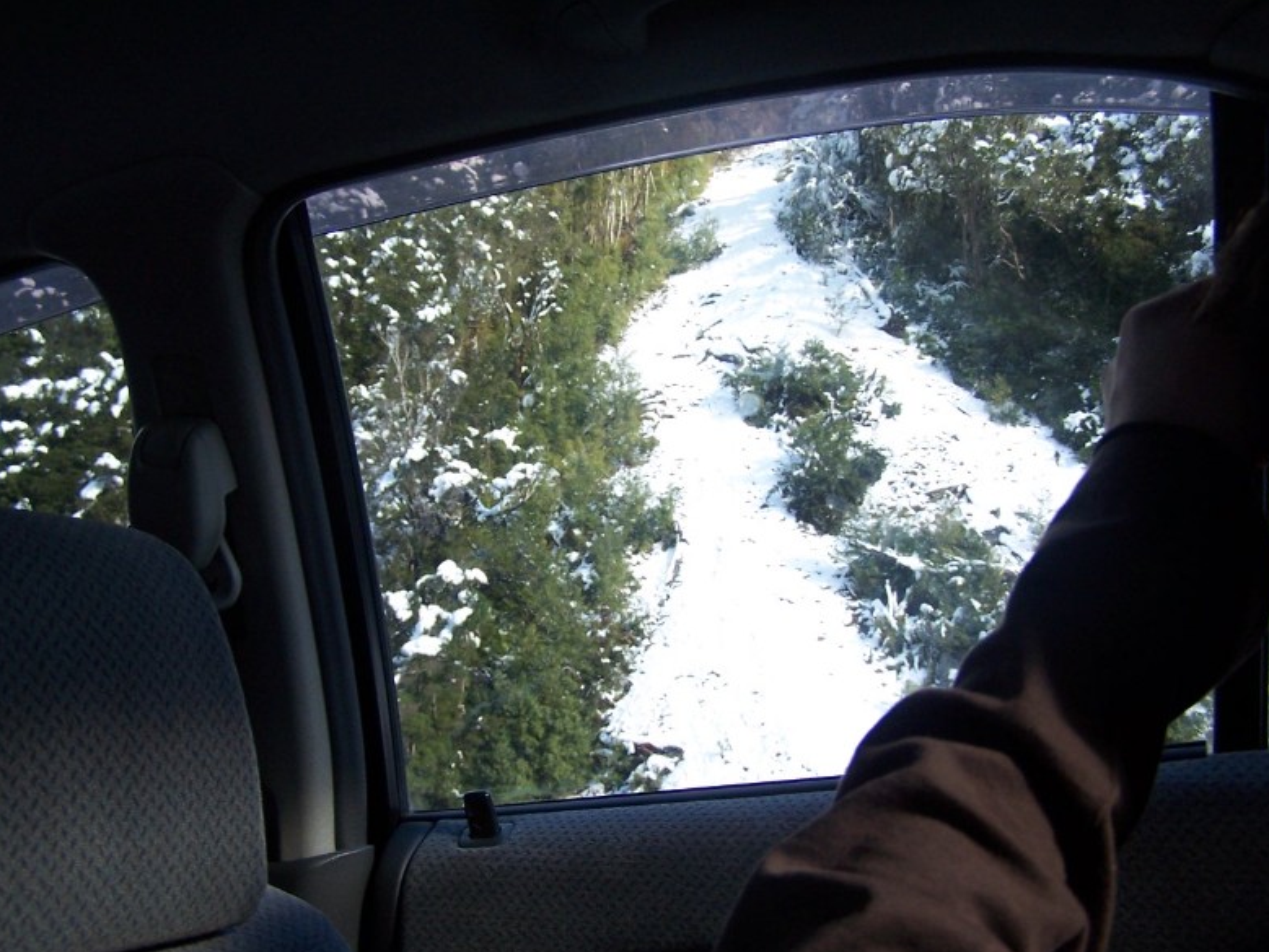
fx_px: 1430
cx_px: 635
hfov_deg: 47.8
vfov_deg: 36.8
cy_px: 487
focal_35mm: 39
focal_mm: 6.3
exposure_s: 1/180
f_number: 2.8
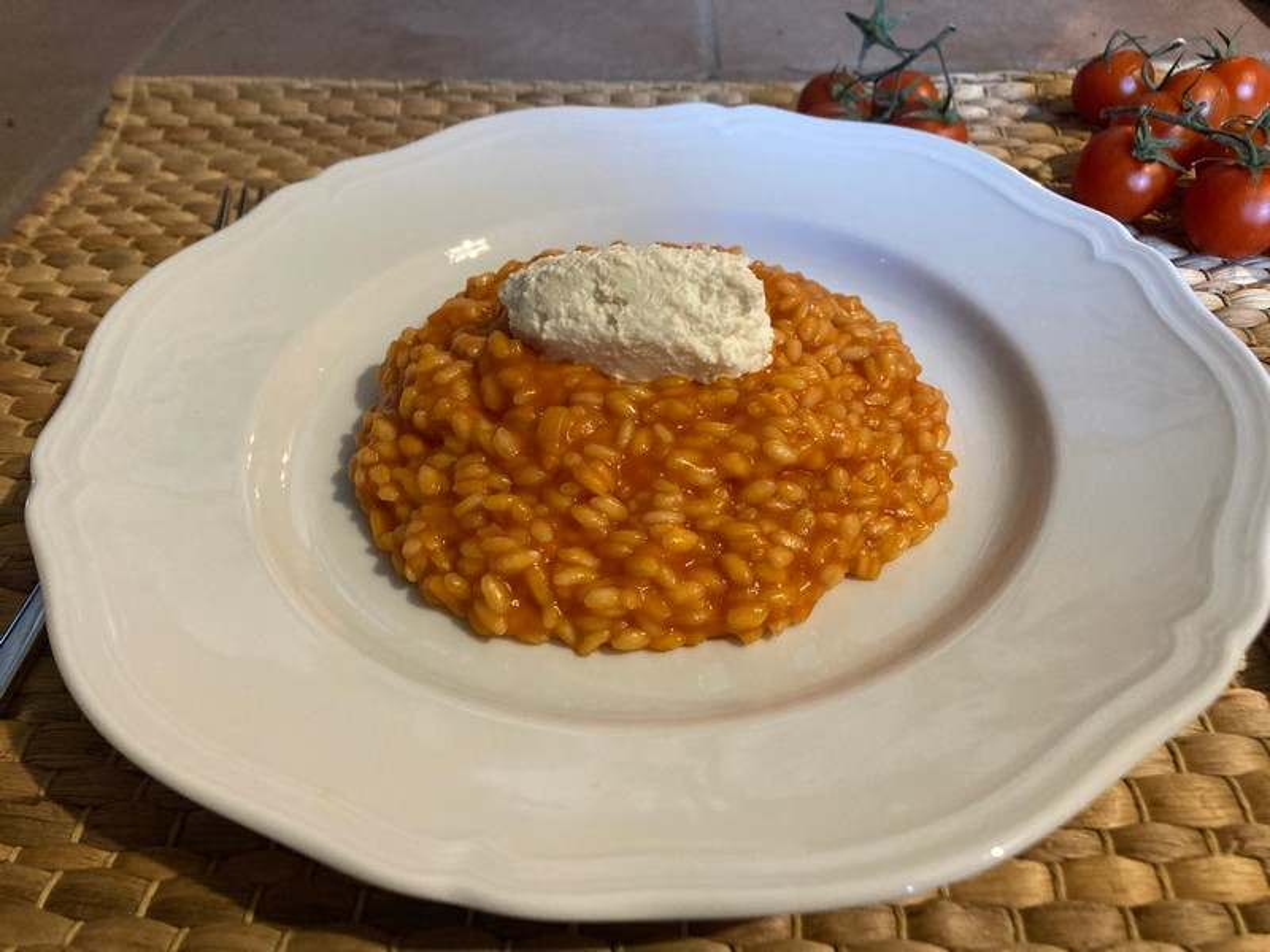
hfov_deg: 63.4
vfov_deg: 49.7
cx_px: 635
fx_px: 1027
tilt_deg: -42.0
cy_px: 476
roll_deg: +3.0
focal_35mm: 28
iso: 250
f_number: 1.8
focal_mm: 3.99
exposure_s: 1/50
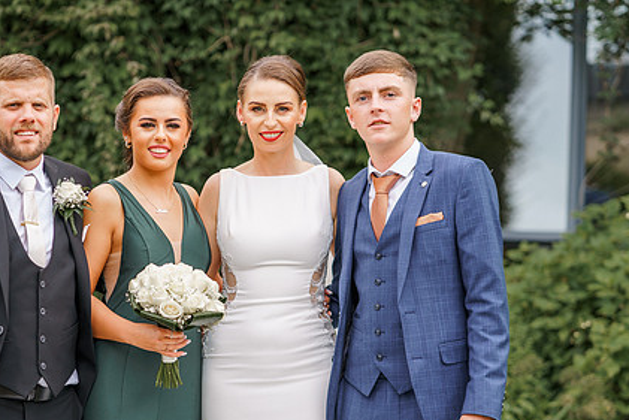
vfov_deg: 11.7
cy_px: 277
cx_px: 203
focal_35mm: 117
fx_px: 2045
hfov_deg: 17.4
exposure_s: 1/640
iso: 100
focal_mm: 85
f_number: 2.8
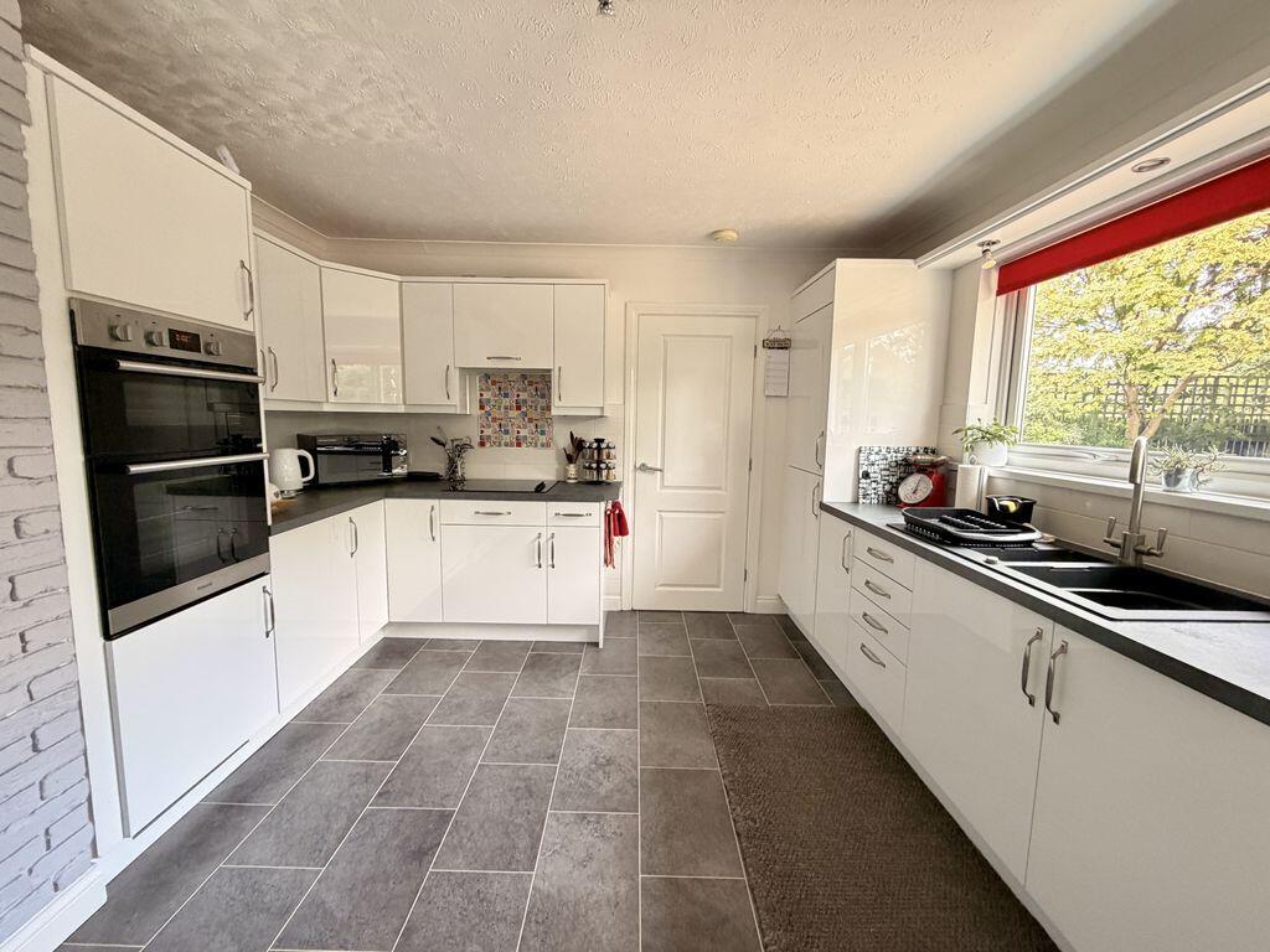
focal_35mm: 14
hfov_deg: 102.1
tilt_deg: -5.5
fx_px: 514
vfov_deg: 85.7
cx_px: 635
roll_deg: -0.9
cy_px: 476
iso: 320
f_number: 2.2
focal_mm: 2.22
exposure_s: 1/61
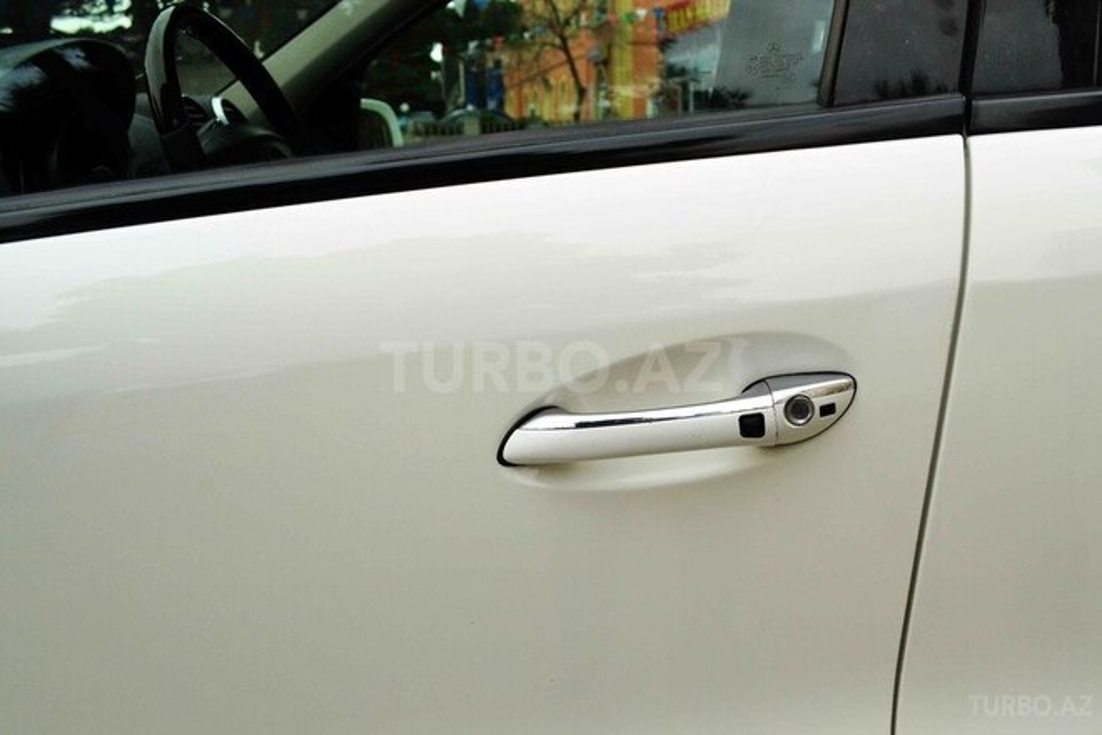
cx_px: 551
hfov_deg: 61.9
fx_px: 918
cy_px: 368
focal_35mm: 30
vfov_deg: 43.6
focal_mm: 20
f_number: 5.6
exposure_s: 1/1000
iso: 800
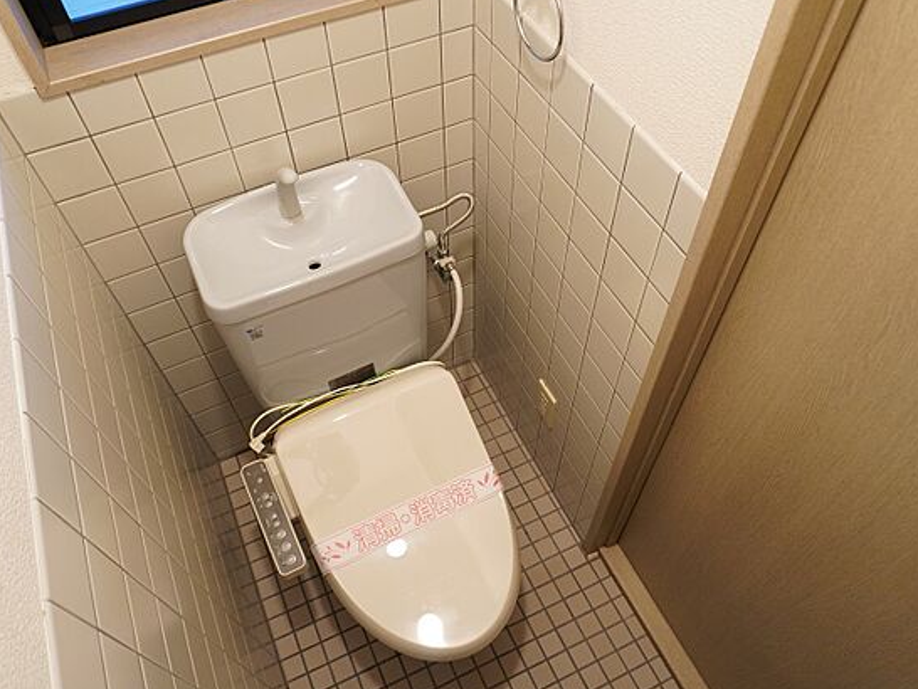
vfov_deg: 51.4
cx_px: 441
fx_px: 716
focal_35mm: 27
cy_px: 339
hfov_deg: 65.3
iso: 1000
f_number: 3.5
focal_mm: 16
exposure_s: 1/30
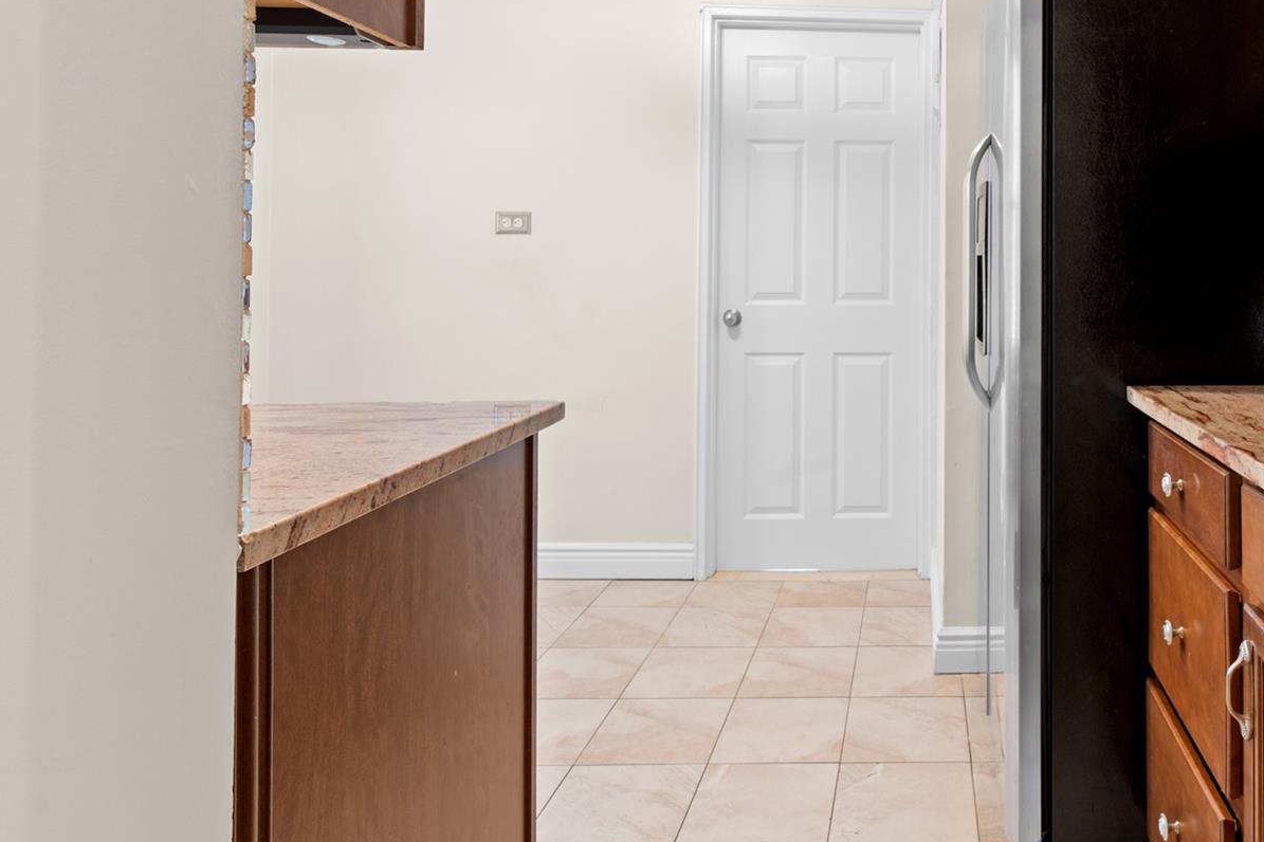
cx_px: 947
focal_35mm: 24
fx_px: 842
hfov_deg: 69.0
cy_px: 252
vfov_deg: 51.7
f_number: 10
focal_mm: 14
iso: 320
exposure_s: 3.2
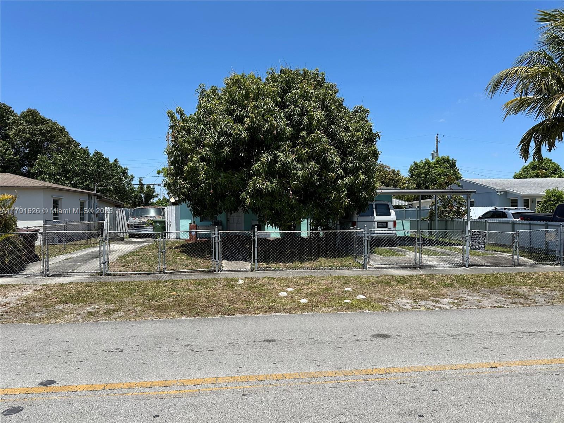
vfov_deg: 56.8
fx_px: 391
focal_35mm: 24
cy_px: 212
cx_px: 282
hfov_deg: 71.6
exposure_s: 1/4762
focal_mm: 6.86
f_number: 1.78
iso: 80
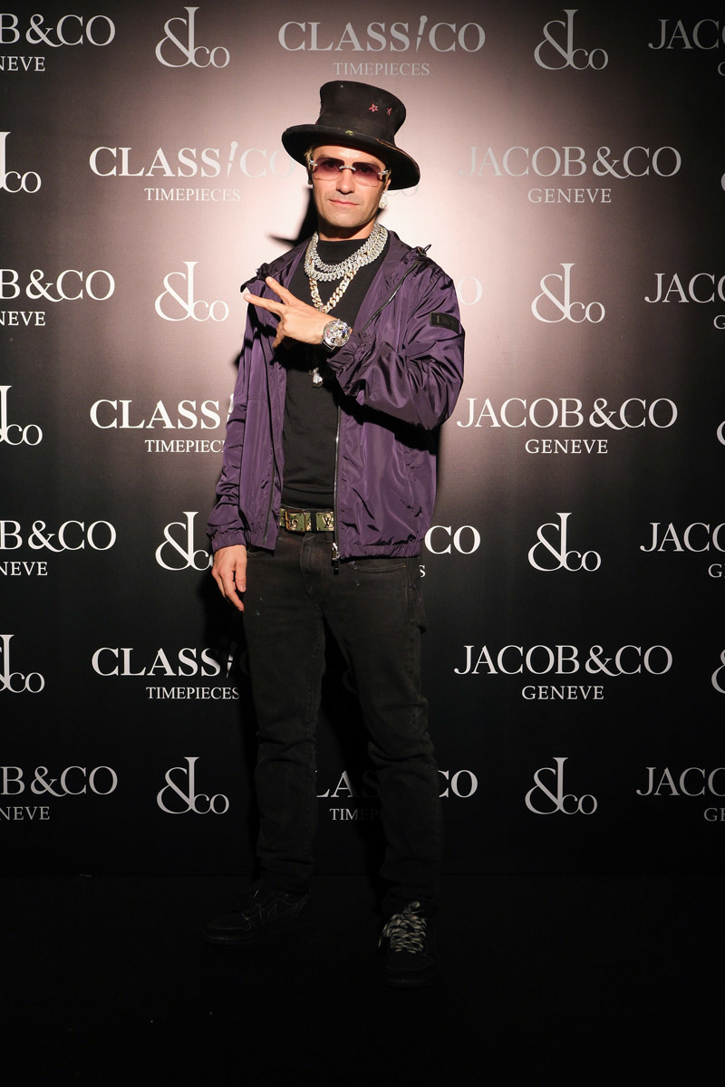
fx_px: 1420
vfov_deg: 41.9
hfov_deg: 28.6
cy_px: 544
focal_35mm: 47
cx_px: 362
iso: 800
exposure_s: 1/160
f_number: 3.6
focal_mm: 31.5
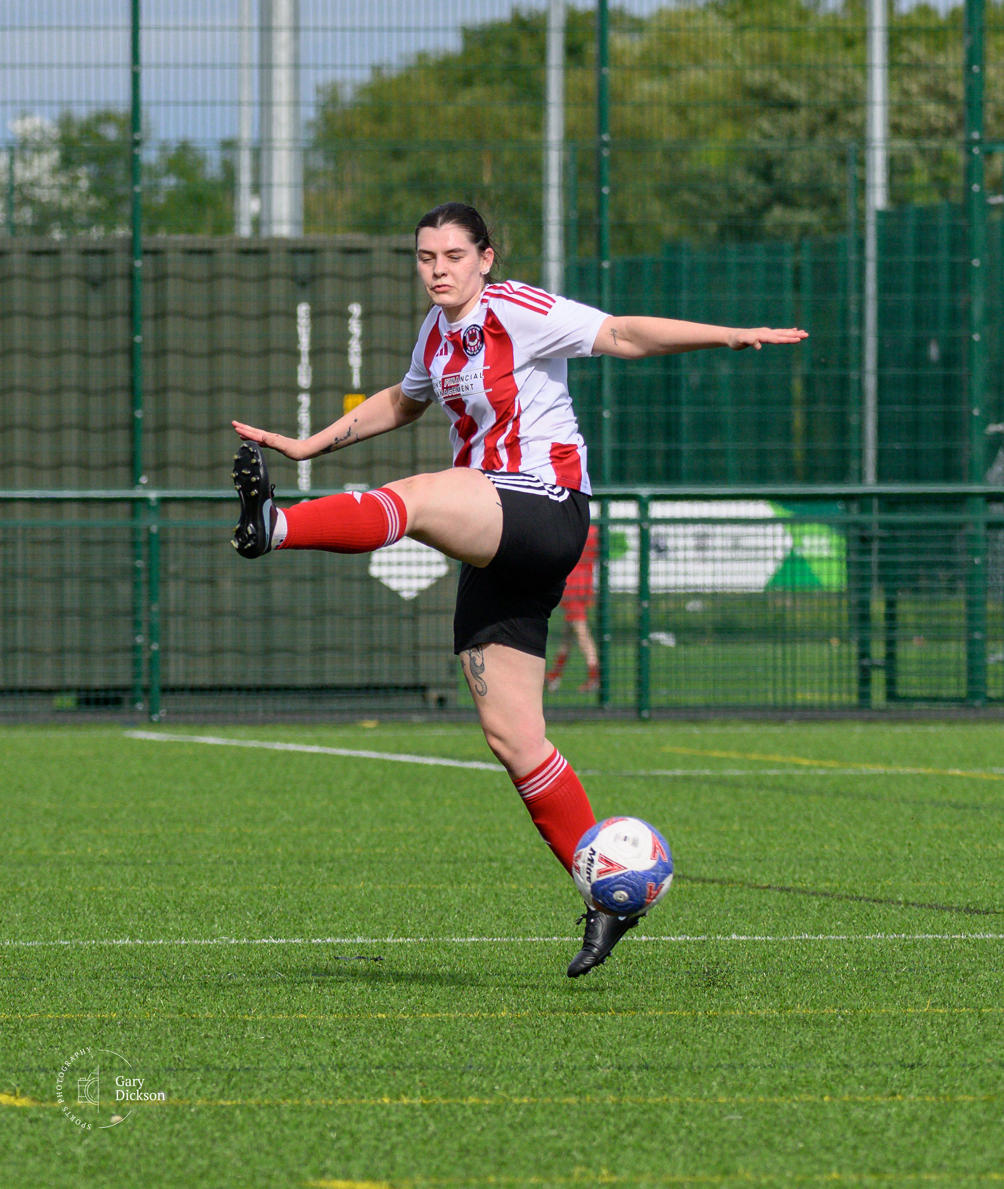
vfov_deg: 3.3
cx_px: 617
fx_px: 20603
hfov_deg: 2.8
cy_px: 610
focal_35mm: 573
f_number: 4.8
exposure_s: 1/1600
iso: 280
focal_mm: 180
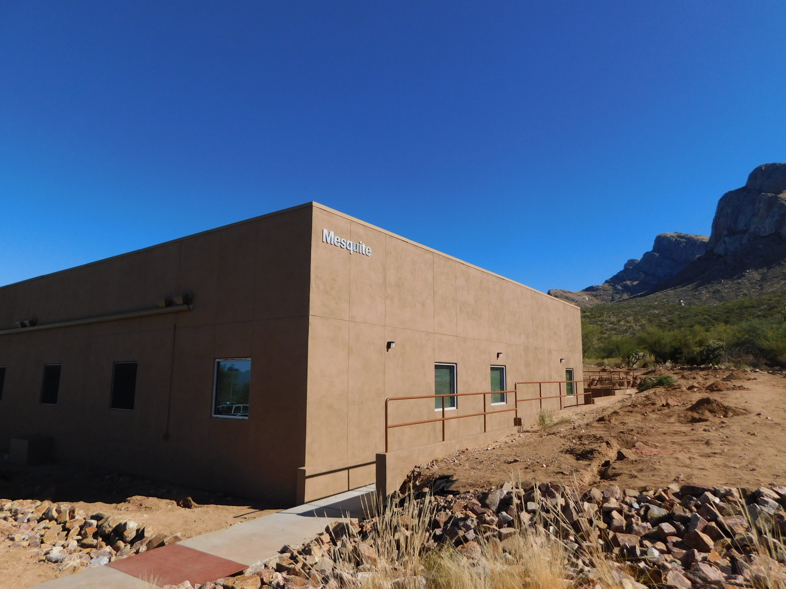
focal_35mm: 23
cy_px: 294
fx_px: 522
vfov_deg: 58.9
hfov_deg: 73.9
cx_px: 393
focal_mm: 4
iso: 125
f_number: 6
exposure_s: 1/800
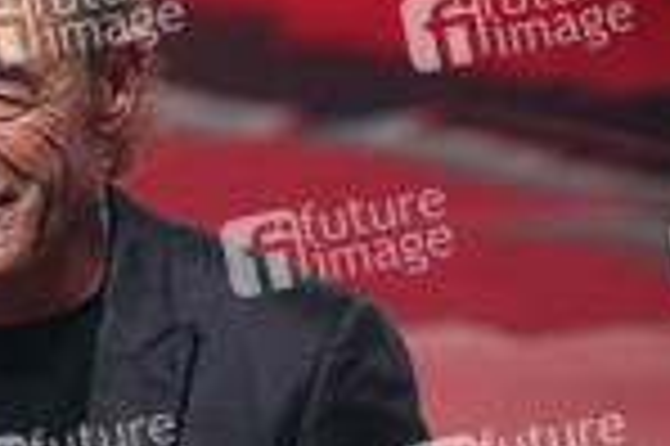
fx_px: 26696
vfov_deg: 1.0
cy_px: 356
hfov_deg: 1.4
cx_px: -52
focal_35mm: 1436
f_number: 6.3
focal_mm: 474
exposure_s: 1/160
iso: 4000
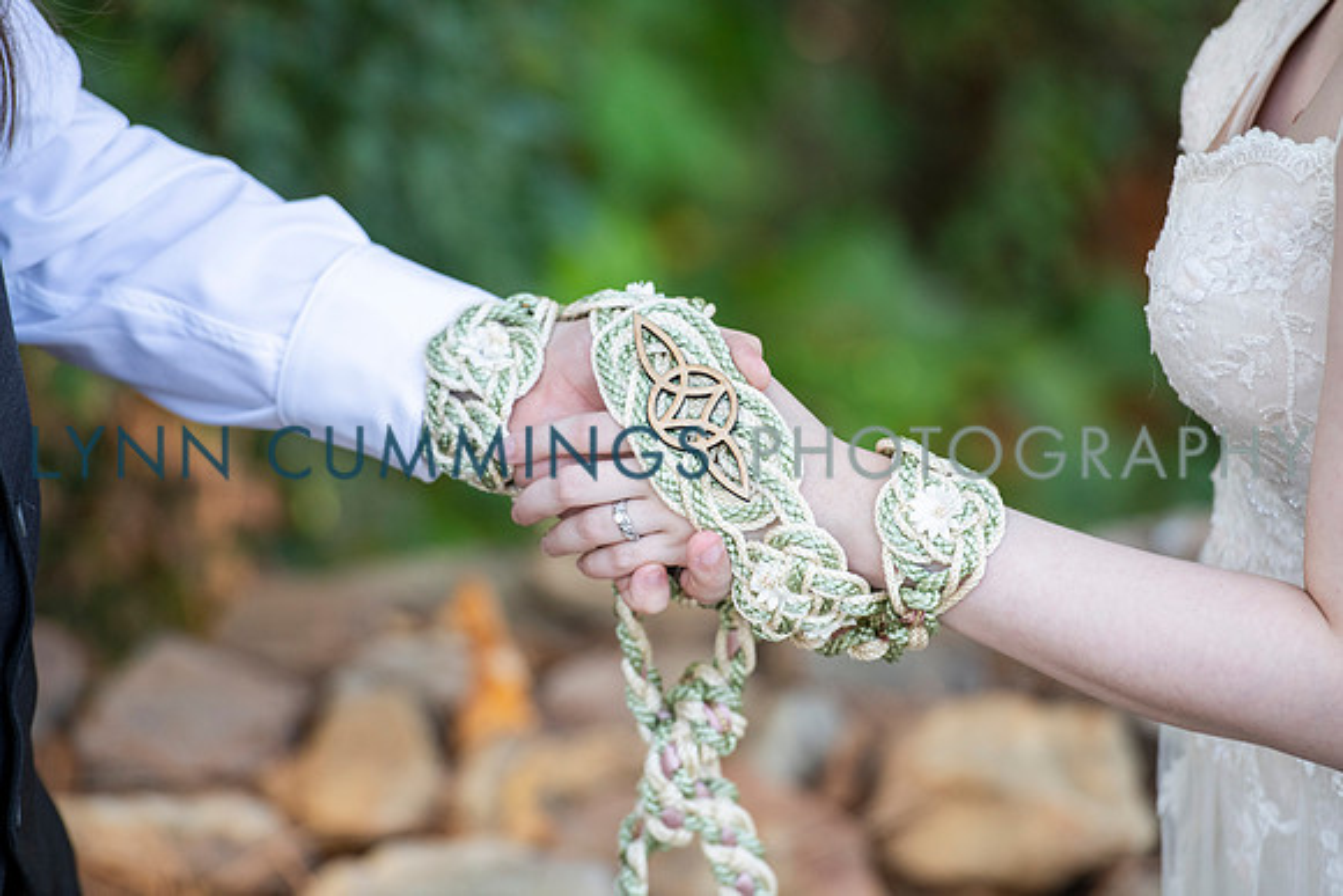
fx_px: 7544
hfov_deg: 10.2
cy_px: 448
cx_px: 672
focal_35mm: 202
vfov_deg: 6.8
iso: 800
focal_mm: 200
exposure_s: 1/400
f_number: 3.5
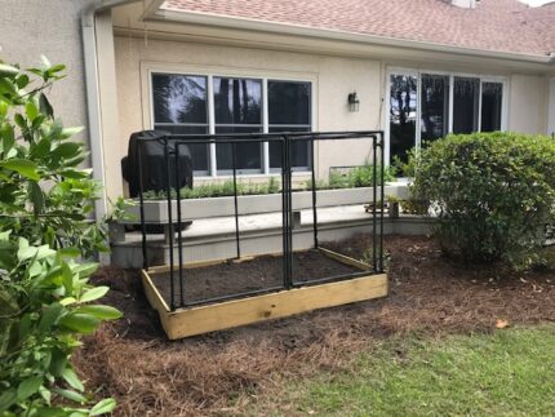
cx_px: 278
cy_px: 208
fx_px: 449
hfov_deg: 63.4
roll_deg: +1.9
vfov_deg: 49.8
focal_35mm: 28
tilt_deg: -7.0
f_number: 1.8
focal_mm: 3.99
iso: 20
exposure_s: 1/356
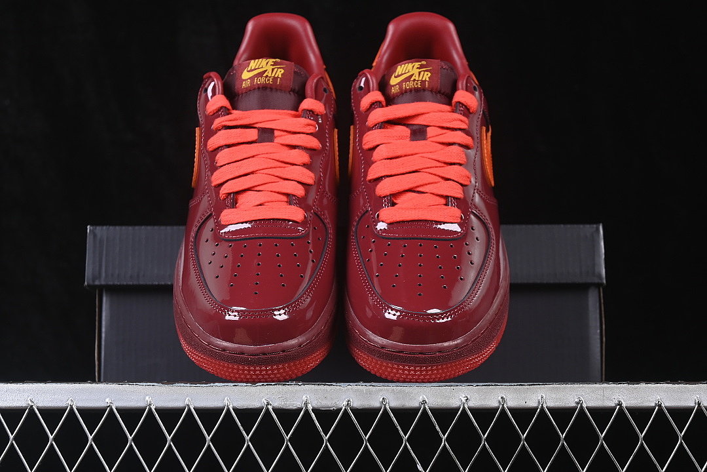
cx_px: 354
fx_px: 1473
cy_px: 236
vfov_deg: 18.2
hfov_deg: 27.0
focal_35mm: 75
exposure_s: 1/60
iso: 160
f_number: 7.1
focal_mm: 50
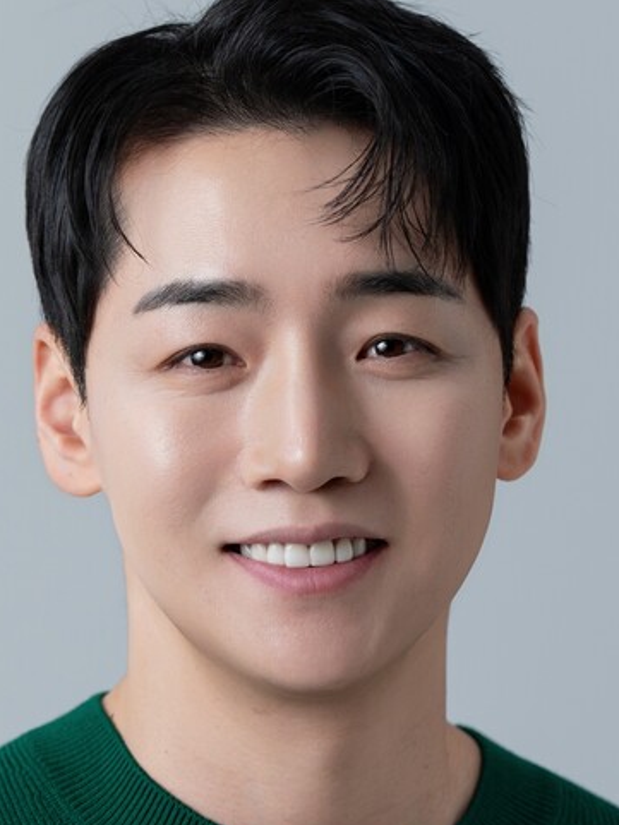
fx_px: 8746
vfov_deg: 5.4
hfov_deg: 4.1
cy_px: 551
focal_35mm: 367
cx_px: 285
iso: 500
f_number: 4.5
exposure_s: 1/125
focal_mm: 136
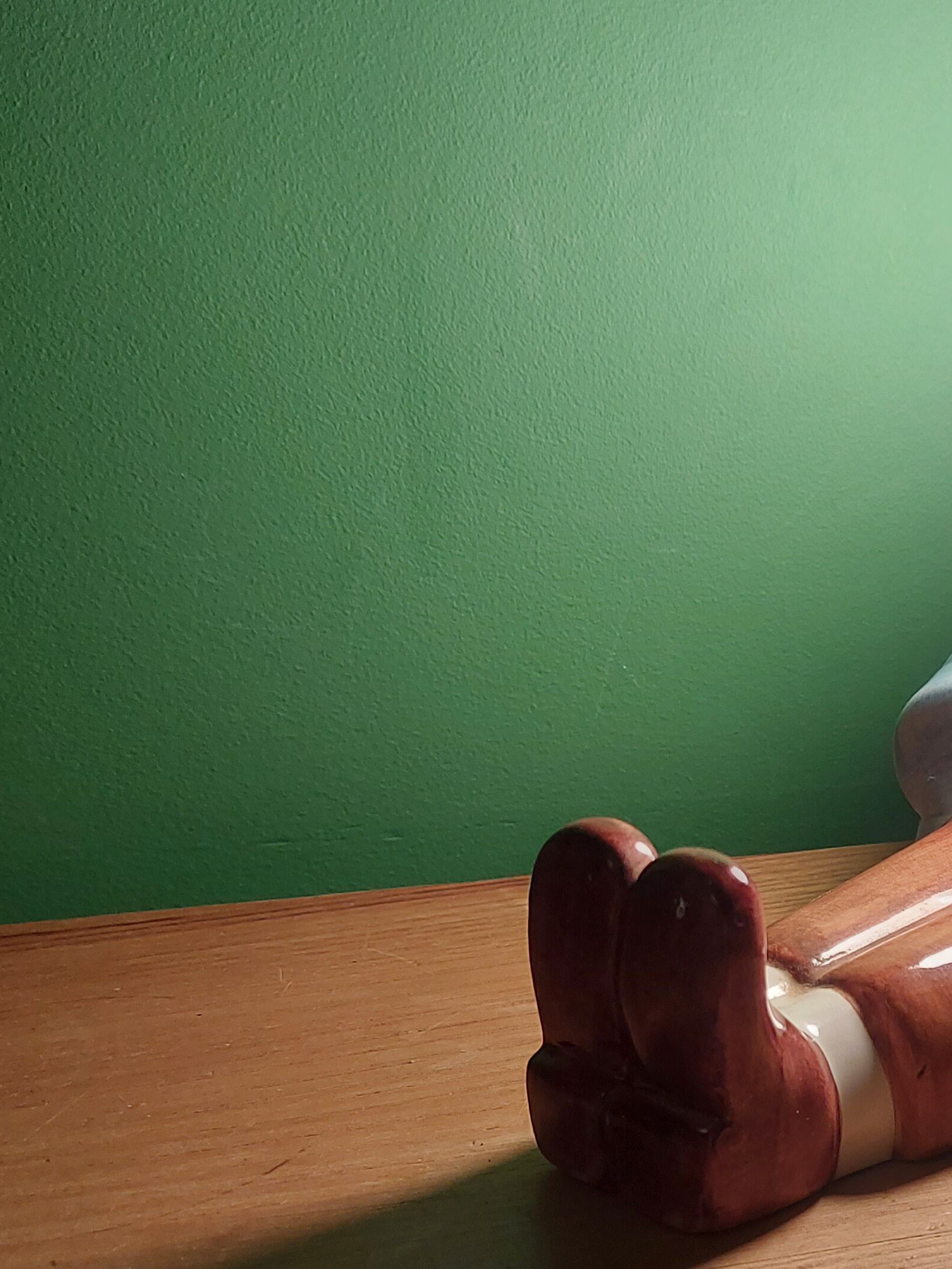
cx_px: 829
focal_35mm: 45
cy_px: 846
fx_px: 1650
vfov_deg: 41.5
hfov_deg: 30.9
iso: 64
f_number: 1.8
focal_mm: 5.23
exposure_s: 1/50
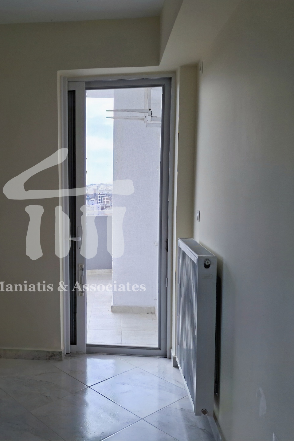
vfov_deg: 58.7
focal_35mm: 32
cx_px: 68
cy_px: 220
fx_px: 392
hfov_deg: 39.8
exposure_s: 1/227
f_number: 1.8
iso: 50
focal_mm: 5.54
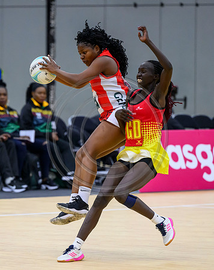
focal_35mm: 333
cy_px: 142
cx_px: 81
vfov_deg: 5.8
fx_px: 2651
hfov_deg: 4.6
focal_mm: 200
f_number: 3.2
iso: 4000
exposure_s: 1/1000
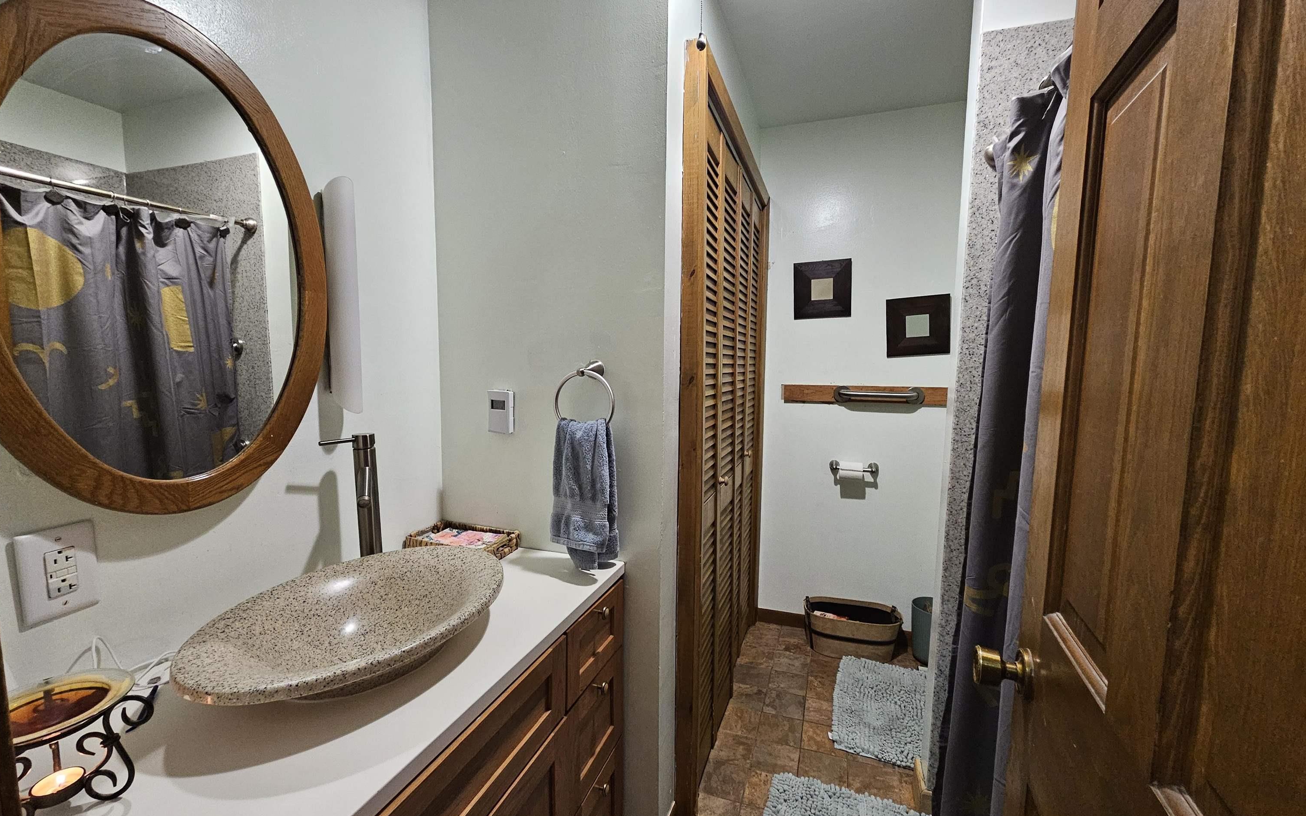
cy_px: 427
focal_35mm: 14
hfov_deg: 105.3
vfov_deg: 78.6
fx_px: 498
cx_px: 651
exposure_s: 1/30
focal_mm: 2.2
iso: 500
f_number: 2.2
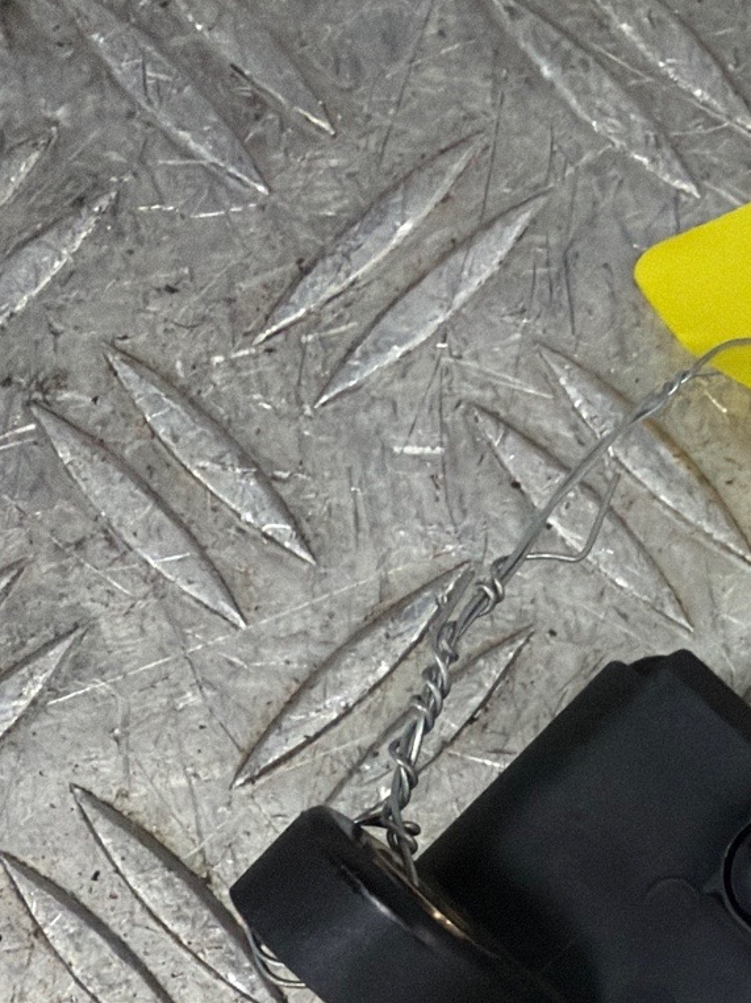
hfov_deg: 21.6
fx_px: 1823
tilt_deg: -81.7
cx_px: 905
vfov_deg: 29.8
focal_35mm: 63
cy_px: 845
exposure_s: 1/100
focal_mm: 2.22
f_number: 2.2
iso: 200
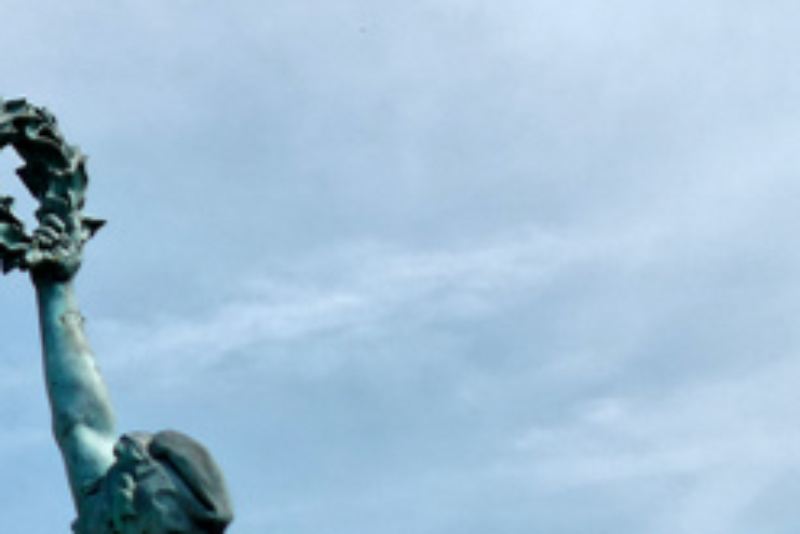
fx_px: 3691
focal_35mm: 166
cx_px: -832
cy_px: -73
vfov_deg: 8.2
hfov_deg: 11.1
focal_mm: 14.5
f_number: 4.5
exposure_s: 1/1600
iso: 125
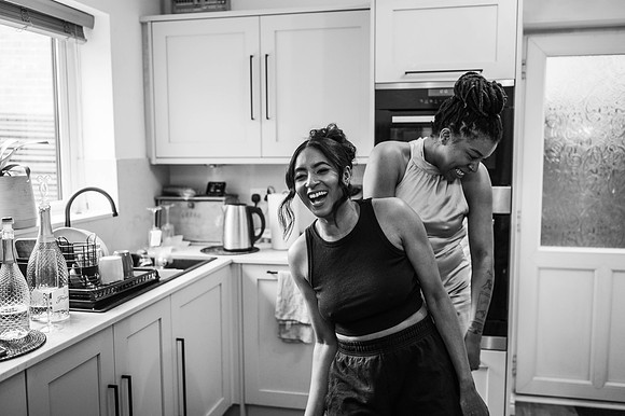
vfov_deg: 37.8
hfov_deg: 54.5
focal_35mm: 35
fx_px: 607
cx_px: 312
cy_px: 208
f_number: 2.2
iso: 900
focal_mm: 35
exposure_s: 1/200
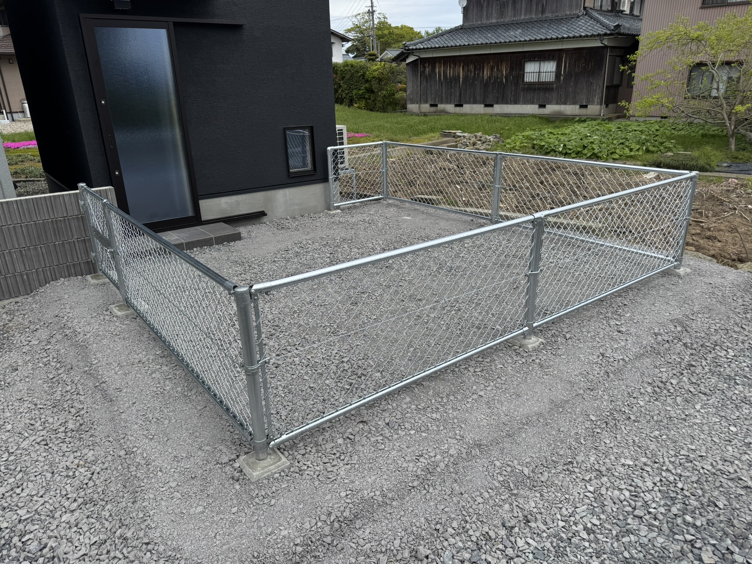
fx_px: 521
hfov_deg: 71.6
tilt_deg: -20.7
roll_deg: +2.8
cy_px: 282
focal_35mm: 24
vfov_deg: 56.8
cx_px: 376
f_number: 1.78
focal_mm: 6.76
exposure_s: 1/4608
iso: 80
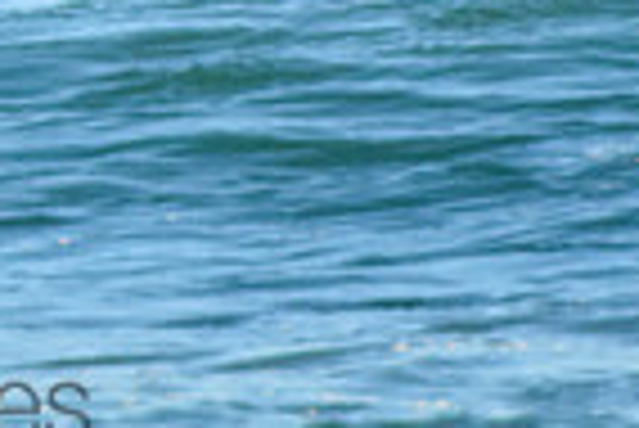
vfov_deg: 0.6
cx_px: -256
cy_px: -345
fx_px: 43478
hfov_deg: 0.8
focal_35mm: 2447
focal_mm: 400
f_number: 5.6
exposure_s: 1/2500
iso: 1100
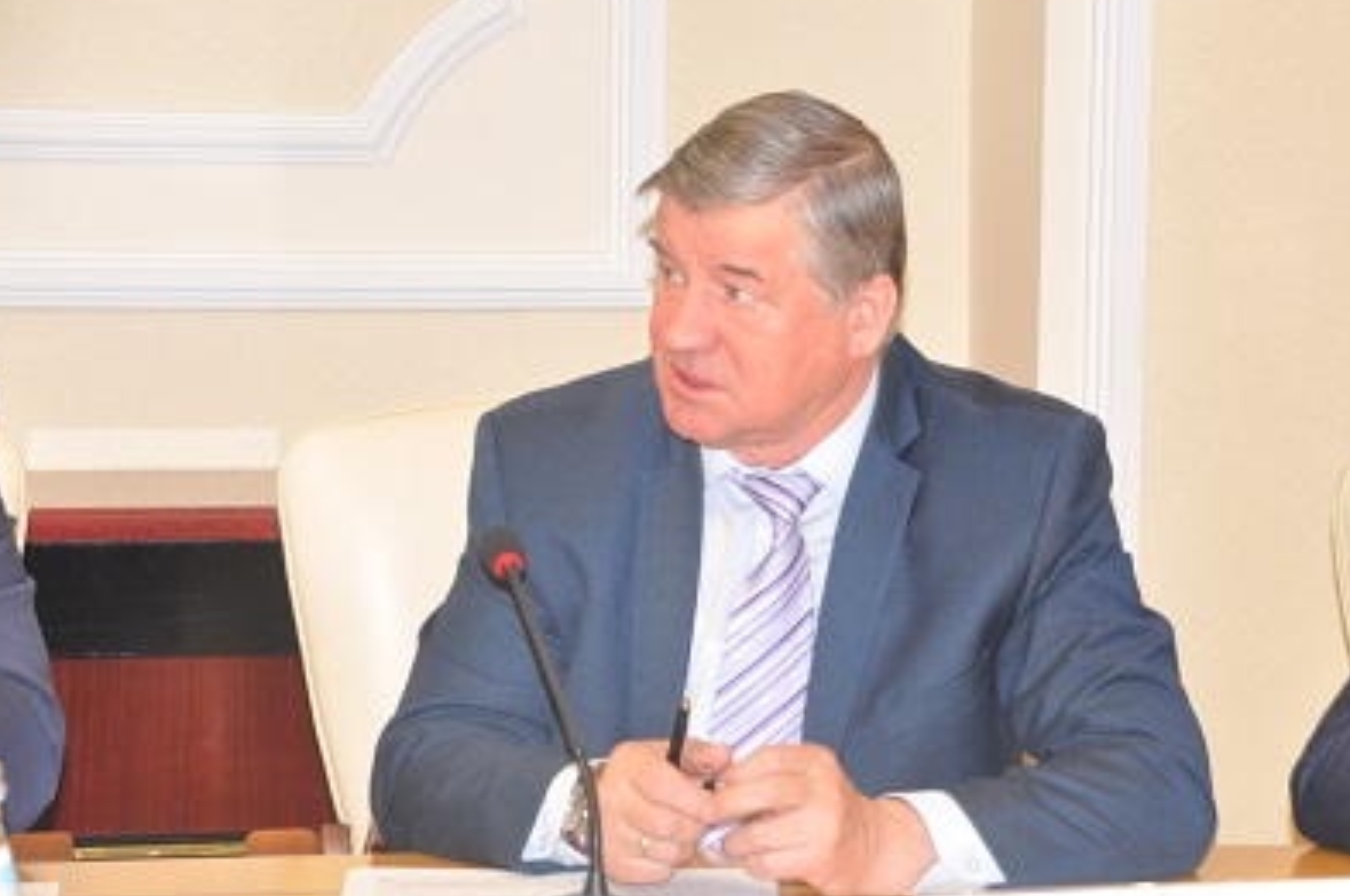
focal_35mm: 145
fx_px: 5417
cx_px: 768
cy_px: 524
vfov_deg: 9.5
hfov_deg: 14.2
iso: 800
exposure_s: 1/60
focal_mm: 75
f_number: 5
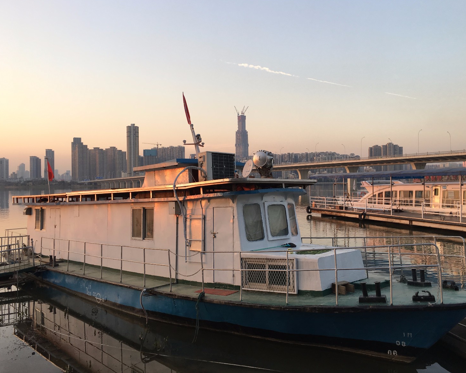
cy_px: 182
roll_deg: +0.5
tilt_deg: +1.5
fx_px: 428
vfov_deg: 47.1
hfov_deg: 57.1
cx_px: 248
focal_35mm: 31
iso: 25
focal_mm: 4.15
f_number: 2.2
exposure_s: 1/101
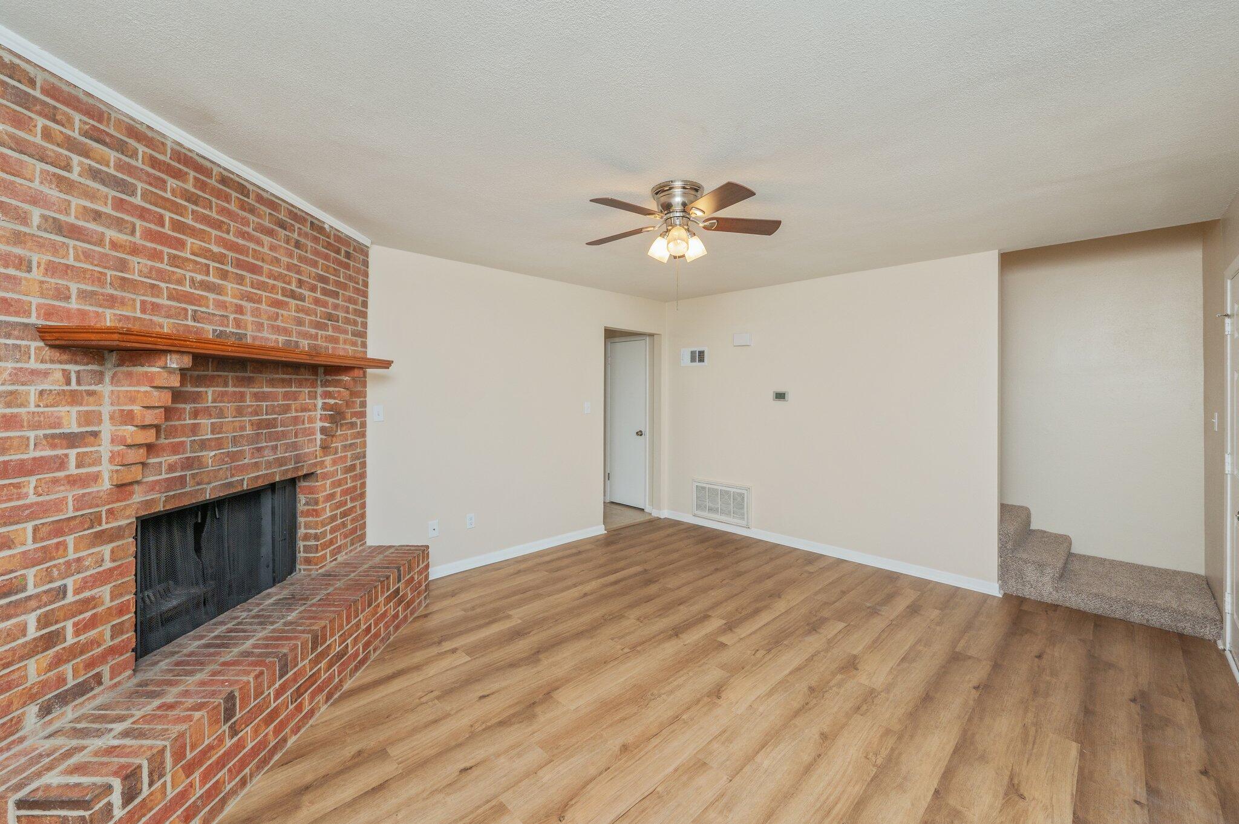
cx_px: 620
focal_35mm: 14
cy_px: 412
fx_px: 481
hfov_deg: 104.3
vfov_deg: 81.1
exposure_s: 1/30
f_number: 9
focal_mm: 14
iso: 400
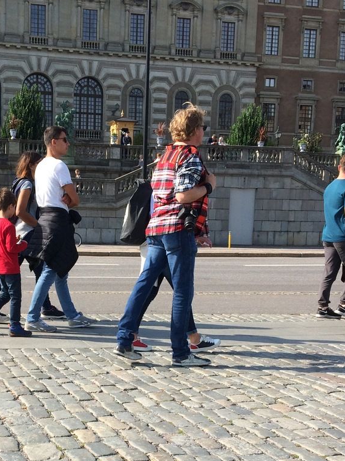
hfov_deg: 23.8
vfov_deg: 31.0
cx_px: 90
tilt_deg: -9.5
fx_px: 811
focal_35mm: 61
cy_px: 359
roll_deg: -0.3
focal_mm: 4.15
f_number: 2.2
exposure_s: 1/1140
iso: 32
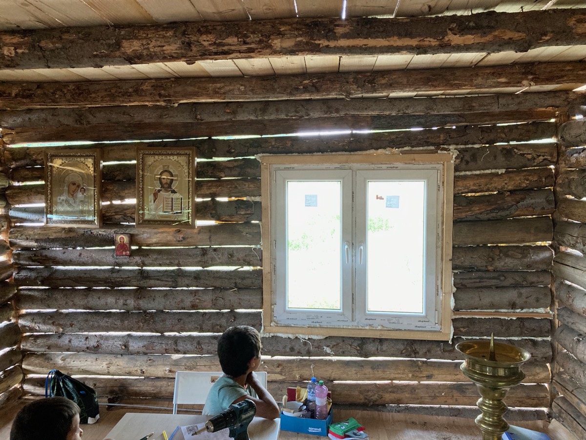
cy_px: 220
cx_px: 293
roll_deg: -0.2
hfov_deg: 63.4
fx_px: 474
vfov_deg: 49.7
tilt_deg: -3.7
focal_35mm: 28
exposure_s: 1/50
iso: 320
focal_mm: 3.99
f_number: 1.8
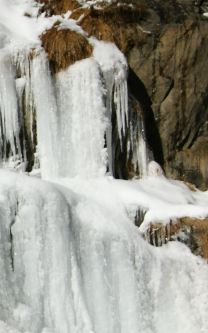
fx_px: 2557
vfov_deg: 7.4
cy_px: 204
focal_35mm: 282
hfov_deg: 4.6
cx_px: -174
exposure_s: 1/2500
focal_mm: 40
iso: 200
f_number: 5.6
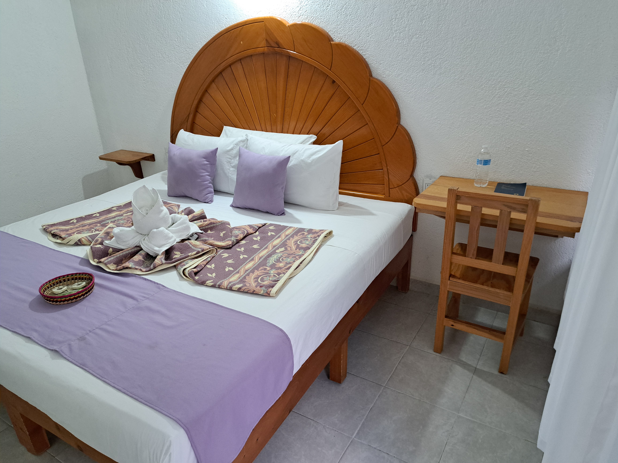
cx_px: 309
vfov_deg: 56.8
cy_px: 232
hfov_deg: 71.6
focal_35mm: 24
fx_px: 428
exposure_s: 1/60
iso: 320
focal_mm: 5.23
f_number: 1.8
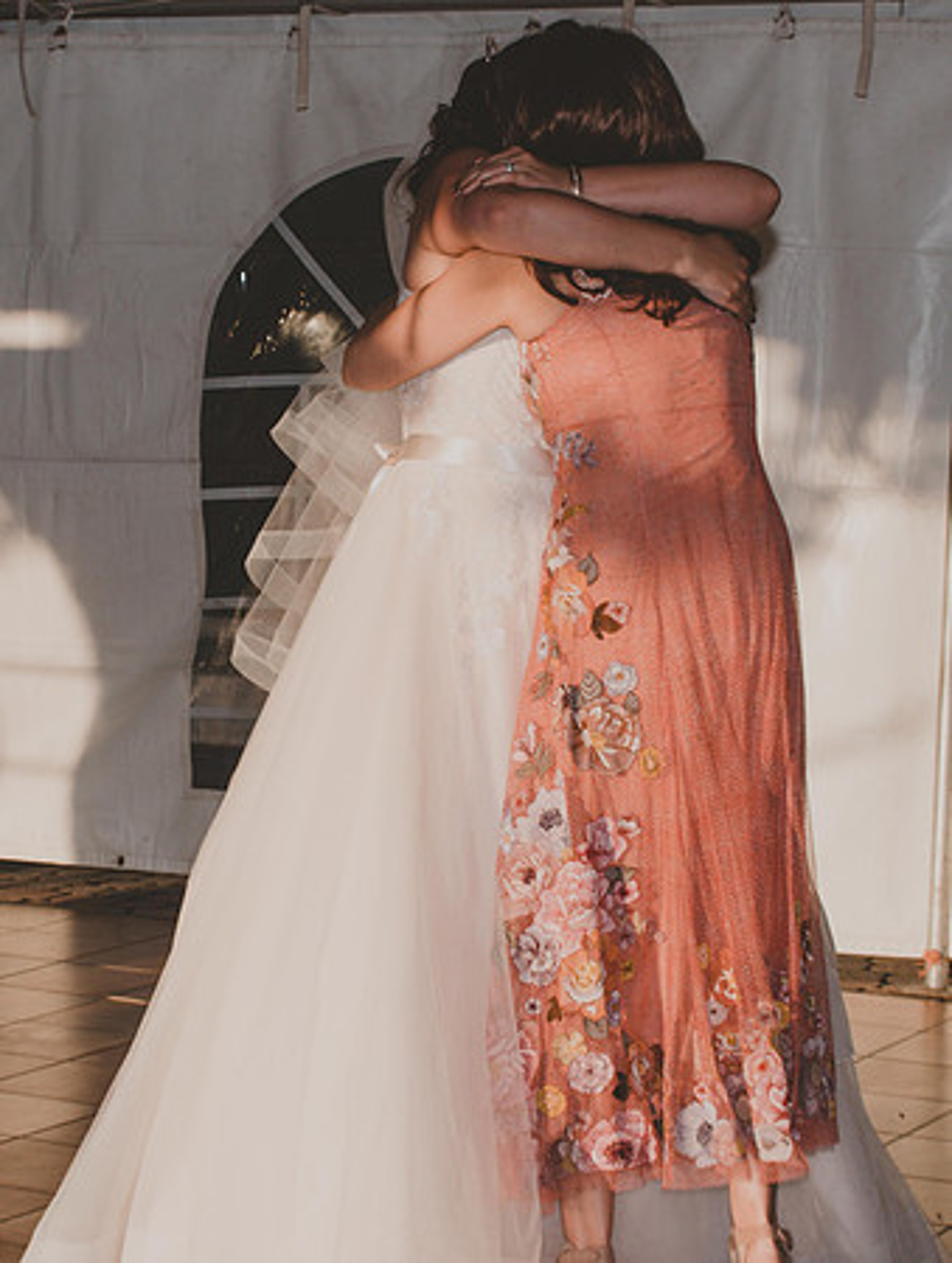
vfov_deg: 22.2
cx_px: 318
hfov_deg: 16.8
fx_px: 3222
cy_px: 585
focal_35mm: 88
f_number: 13
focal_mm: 38
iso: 100
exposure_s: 1/200
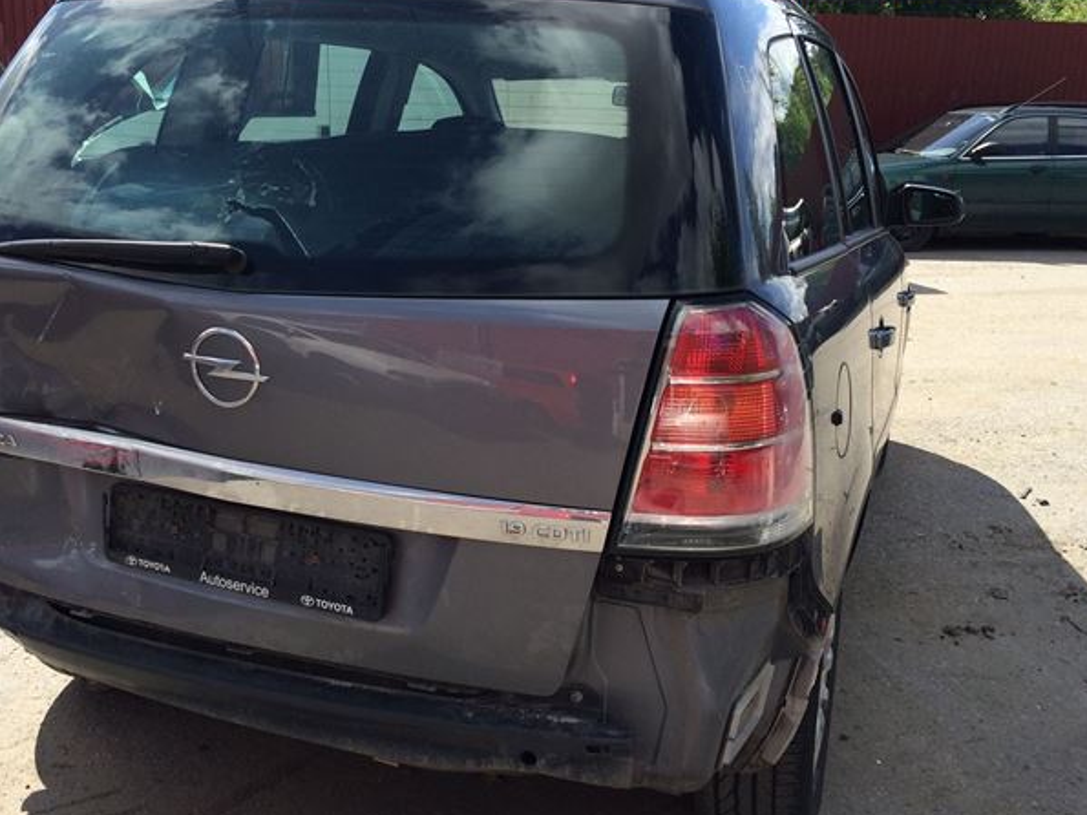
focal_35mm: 39
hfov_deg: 47.6
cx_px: 437
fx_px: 1224
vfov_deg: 36.8
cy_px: 439
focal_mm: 4.15
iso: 32
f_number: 2.2
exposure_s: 1/1325
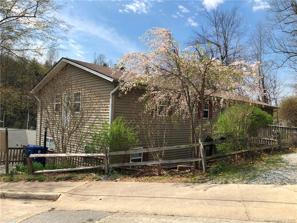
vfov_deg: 49.7
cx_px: 148
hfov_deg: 63.4
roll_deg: -3.9
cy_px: 112
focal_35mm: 28
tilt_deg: +5.2
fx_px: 240
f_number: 1.8
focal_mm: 3.99
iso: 20
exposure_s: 1/2114
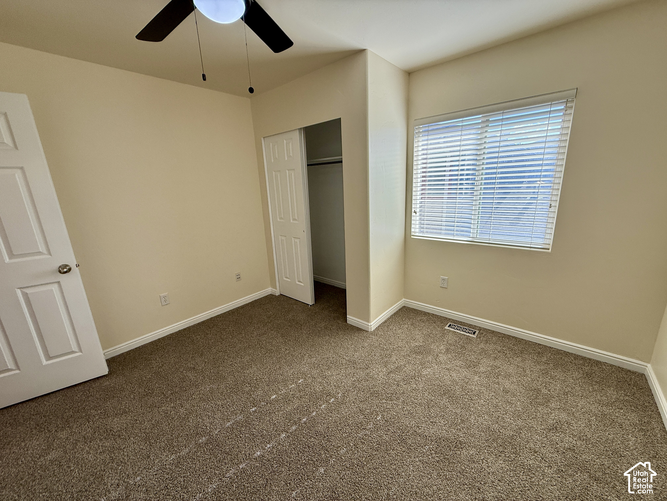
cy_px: 250
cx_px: 334
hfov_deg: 102.1
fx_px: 270
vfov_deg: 85.7
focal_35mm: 14
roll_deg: +2.5
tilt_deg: -13.2
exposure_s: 1/233
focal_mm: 2.22
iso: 64
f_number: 2.2
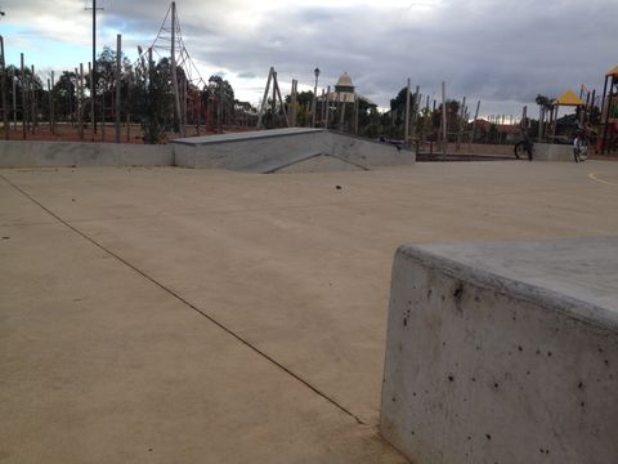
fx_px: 625
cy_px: 232
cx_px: 309
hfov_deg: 52.6
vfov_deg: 40.7
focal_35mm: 35
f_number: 2.4
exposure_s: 1/472
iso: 50
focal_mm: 4.28
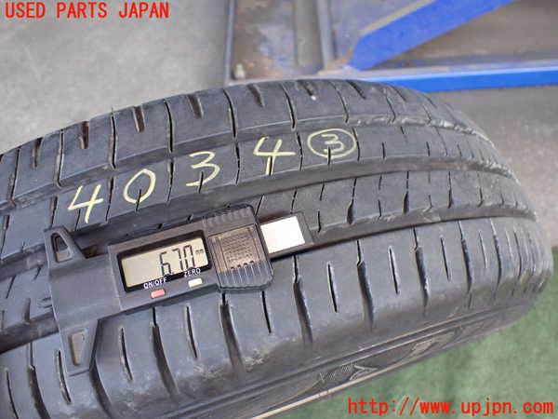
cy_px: 210
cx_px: 279
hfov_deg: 60.0
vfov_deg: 46.8
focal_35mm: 30
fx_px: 484
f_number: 2.3
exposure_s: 1/125
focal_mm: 5.4
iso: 320
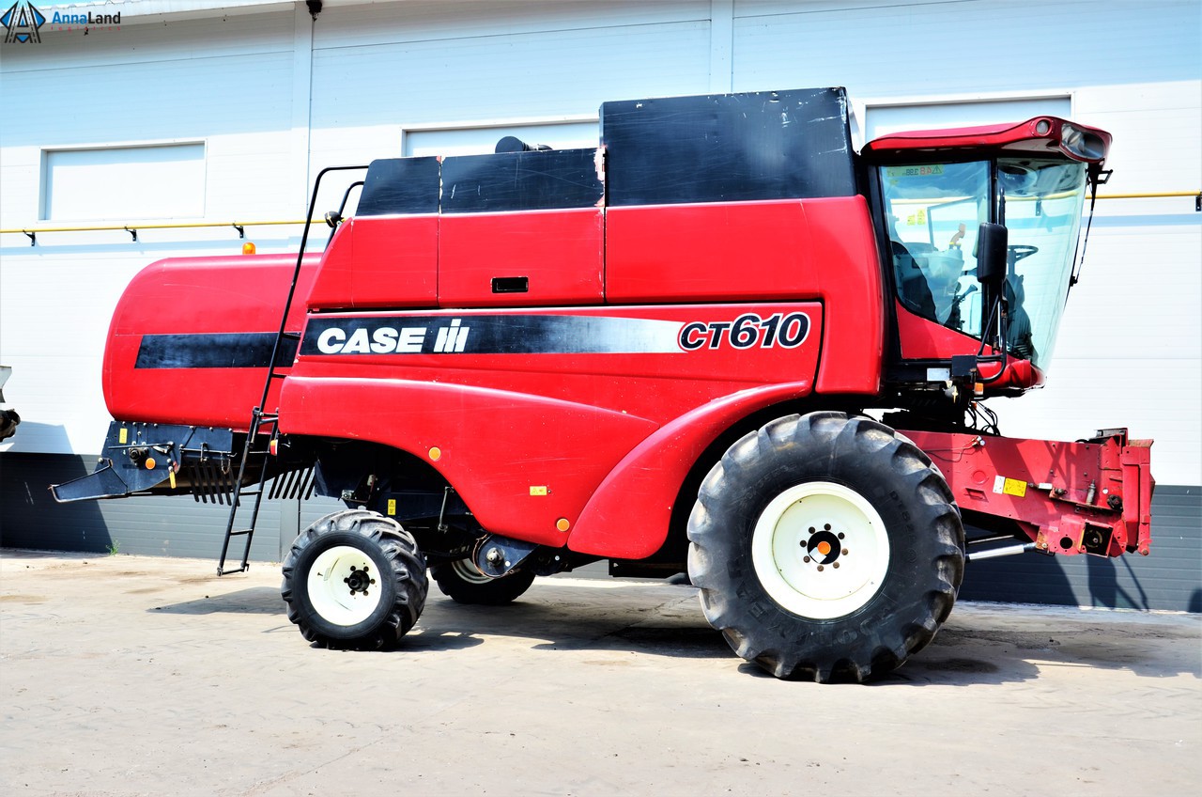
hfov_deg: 51.4
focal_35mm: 38
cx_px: 601
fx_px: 1250
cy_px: 398
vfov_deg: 35.3
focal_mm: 25
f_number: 7.1
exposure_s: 1/250
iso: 125
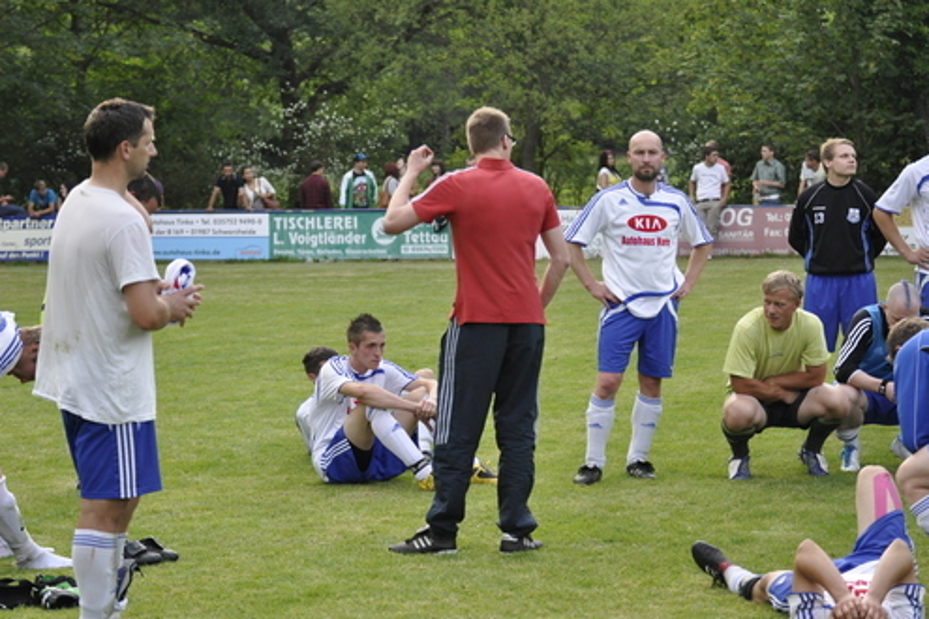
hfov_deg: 19.3
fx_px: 2735
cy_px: 310
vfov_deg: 12.9
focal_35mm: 106
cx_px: 464
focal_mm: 70
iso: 800
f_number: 4
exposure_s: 1/800
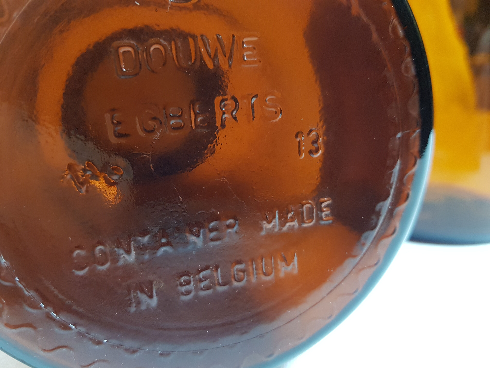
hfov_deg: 67.3
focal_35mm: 26
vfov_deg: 53.1
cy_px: 184
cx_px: 245
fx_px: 368
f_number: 1.7
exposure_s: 1/33
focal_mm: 4.2
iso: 200
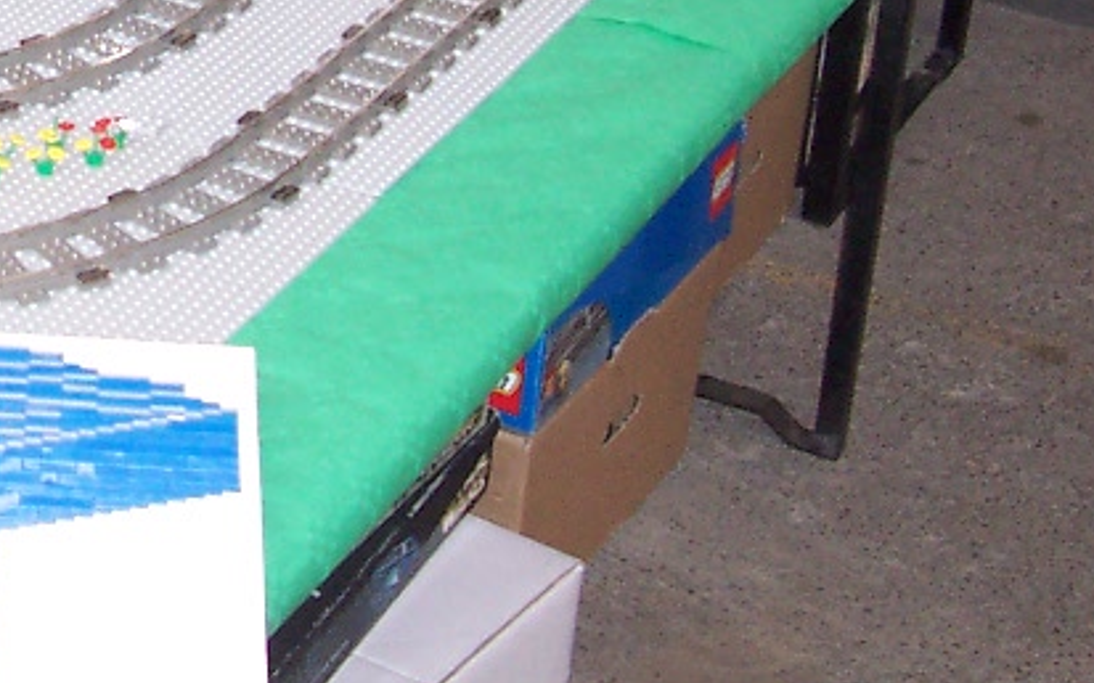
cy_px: -172
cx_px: -223
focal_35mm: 114
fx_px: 3398
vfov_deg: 11.2
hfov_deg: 17.4
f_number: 2.8
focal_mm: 5.6
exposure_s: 1/60
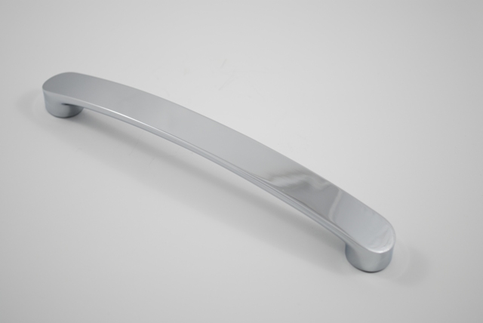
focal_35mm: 66
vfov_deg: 20.7
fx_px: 886
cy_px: 162
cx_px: 242
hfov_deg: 30.5
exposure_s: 1/25
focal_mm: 44
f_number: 5.3
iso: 100
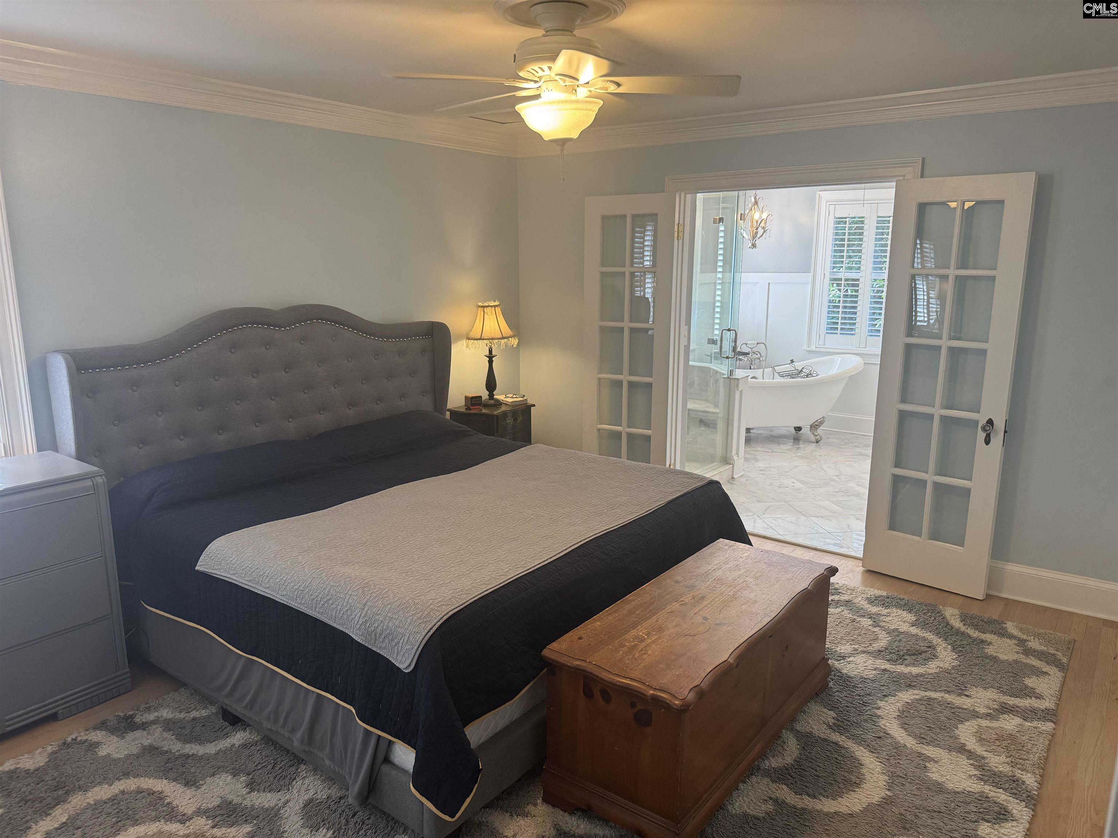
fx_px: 775
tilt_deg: -12.4
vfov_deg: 56.8
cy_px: 419
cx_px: 559
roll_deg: -0.3
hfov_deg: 71.6
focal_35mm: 24
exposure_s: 1/120
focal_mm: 6.76
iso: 200
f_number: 1.78
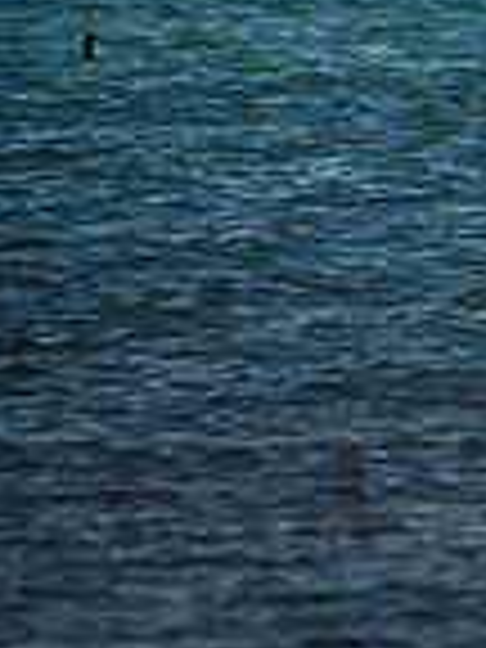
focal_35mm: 720
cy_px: 37
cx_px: 1373
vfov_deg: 2.8
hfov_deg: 2.1
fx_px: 13478
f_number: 5
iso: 125
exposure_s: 1/1000
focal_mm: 150
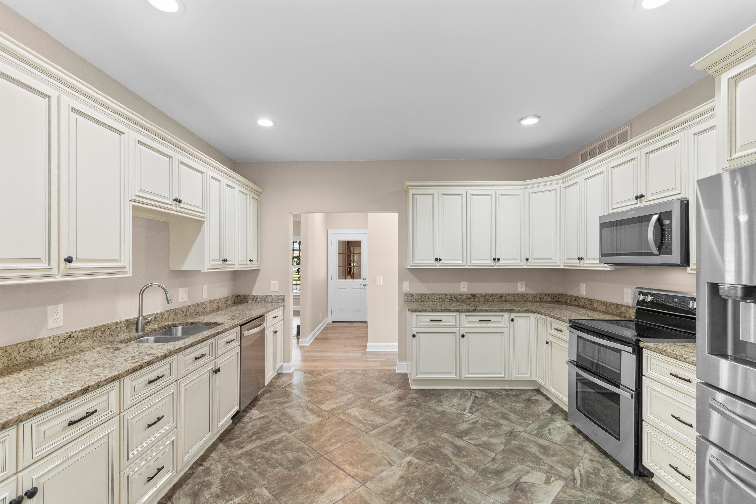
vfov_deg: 77.3
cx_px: 378
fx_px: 315
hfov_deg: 100.4
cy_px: 252
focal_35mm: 15
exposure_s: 1/2
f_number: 4.5
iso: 100
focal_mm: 10
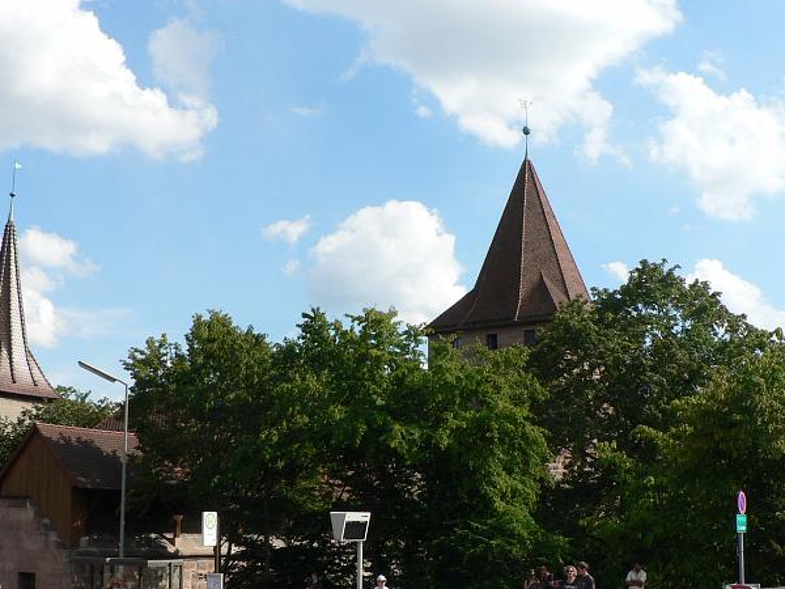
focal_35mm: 48
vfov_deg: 30.1
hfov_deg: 39.7
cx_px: 386
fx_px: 1089
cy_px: 380
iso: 80
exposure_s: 1/400
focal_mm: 6
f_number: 5.6
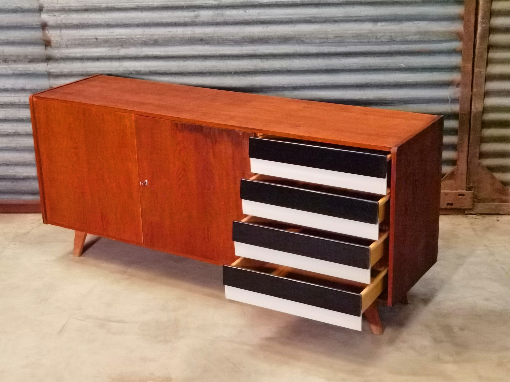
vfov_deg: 25.2
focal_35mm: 58
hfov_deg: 33.2
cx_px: 255
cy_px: 191
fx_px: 855
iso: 3200
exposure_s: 1/160
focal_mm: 6.71
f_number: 1.9
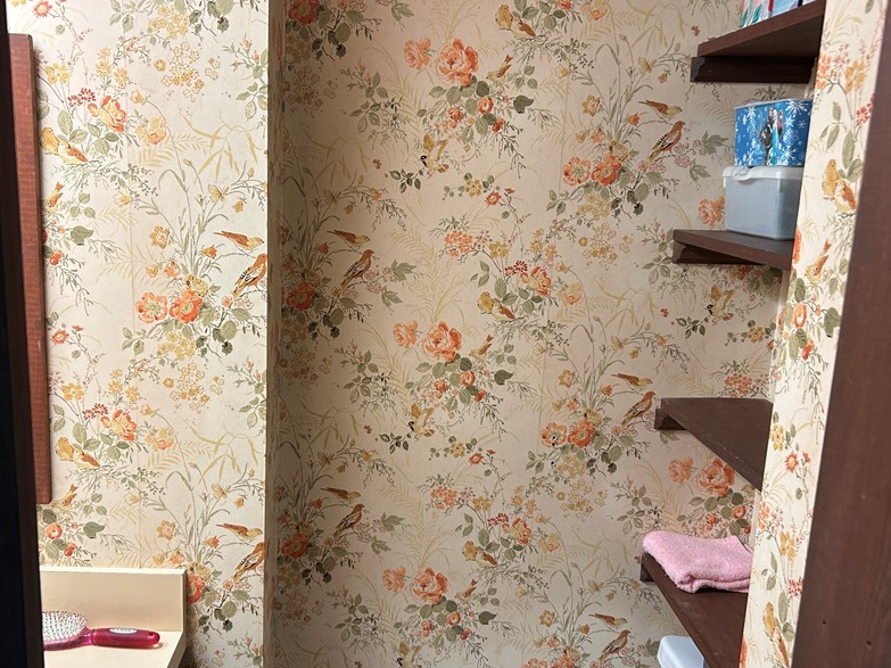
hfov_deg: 53.9
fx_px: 875
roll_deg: -2.4
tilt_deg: -13.3
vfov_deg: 41.8
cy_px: 356
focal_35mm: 34
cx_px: 410
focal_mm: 5.7
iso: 125
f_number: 1.5
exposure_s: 1/60
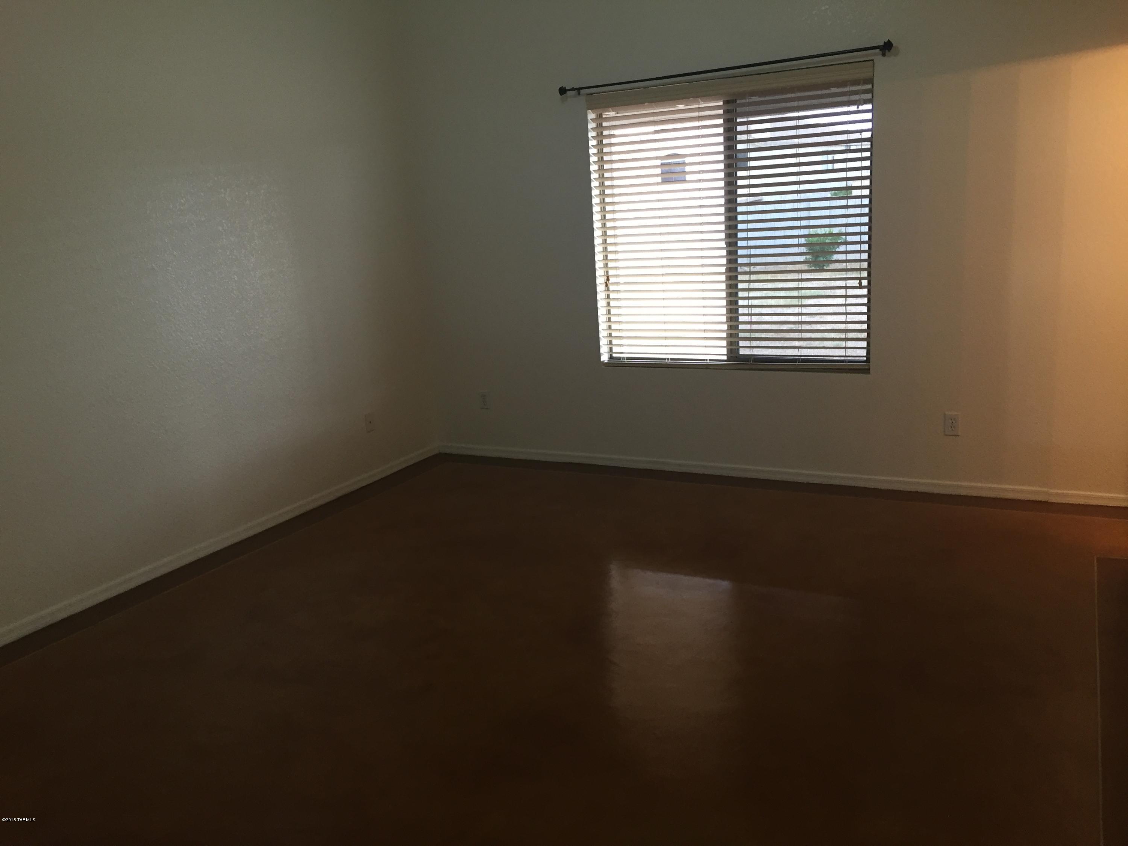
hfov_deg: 61.7
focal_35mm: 29
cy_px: 423
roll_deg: +3.2
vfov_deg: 48.2
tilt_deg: -12.9
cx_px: 564
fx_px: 945
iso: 125
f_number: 2.2
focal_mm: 4.15
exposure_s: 1/30
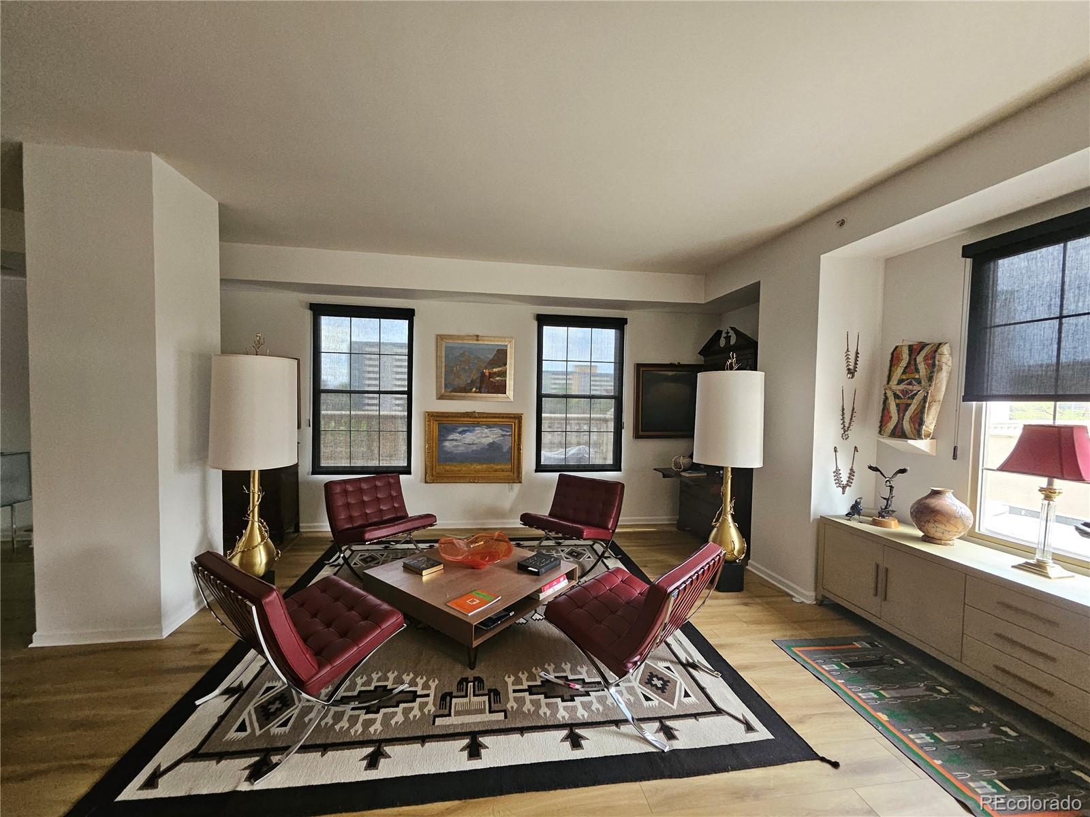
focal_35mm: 13
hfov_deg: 106.2
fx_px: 409
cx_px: 545
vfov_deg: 89.9
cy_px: 408
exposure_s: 1/60
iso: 320
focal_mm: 1.74
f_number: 2.2
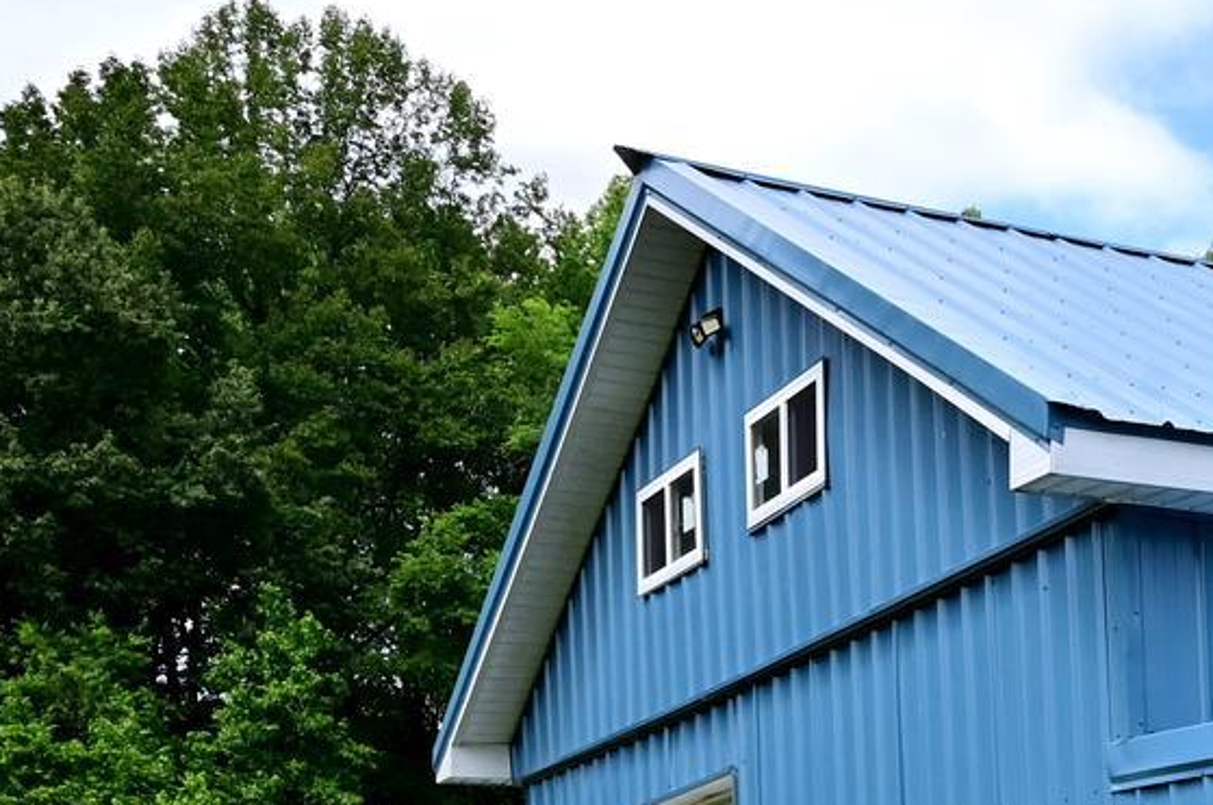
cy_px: 1048
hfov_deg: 21.6
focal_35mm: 77
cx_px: 1866
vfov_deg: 16.7
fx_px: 2591
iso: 900
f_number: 10
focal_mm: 21
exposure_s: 1/1000
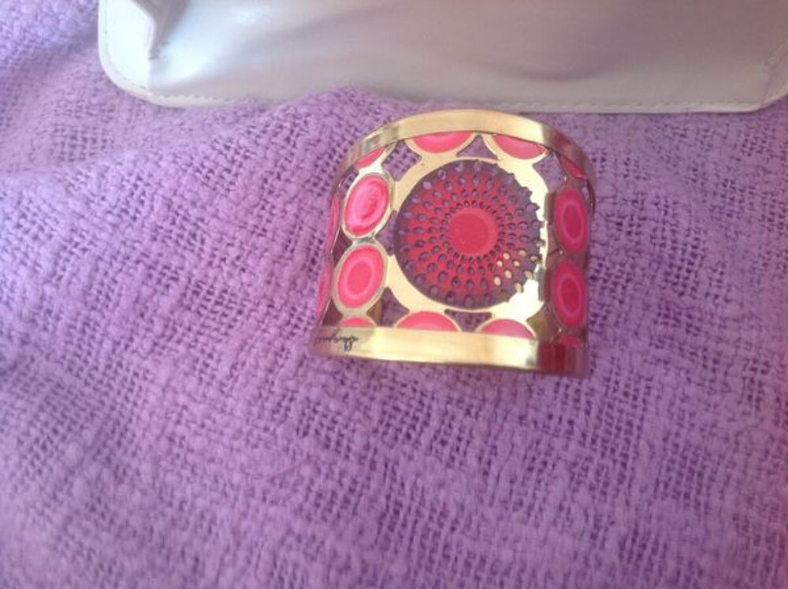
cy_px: 294
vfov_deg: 40.6
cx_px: 394
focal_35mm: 35
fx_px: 796
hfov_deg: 52.7
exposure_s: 1/15
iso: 125
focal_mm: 4.28
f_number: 2.4
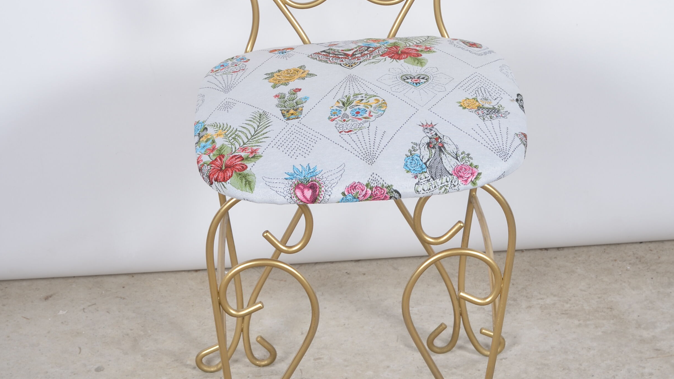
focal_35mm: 119
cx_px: 337
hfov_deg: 18.0
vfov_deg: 10.1
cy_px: 32
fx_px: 2127
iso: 100
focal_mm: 50
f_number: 10
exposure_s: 1/125
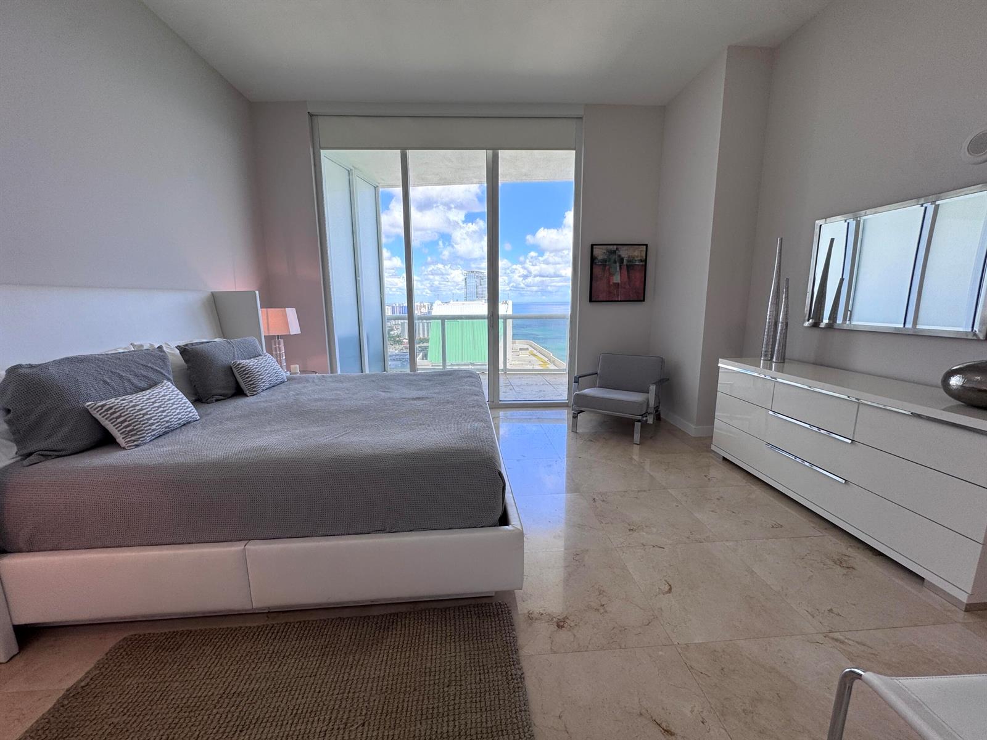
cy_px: 370
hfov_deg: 102.1
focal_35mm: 14
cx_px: 494
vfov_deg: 85.7
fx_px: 399
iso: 50
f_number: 2.2
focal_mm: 2.22
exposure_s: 1/120
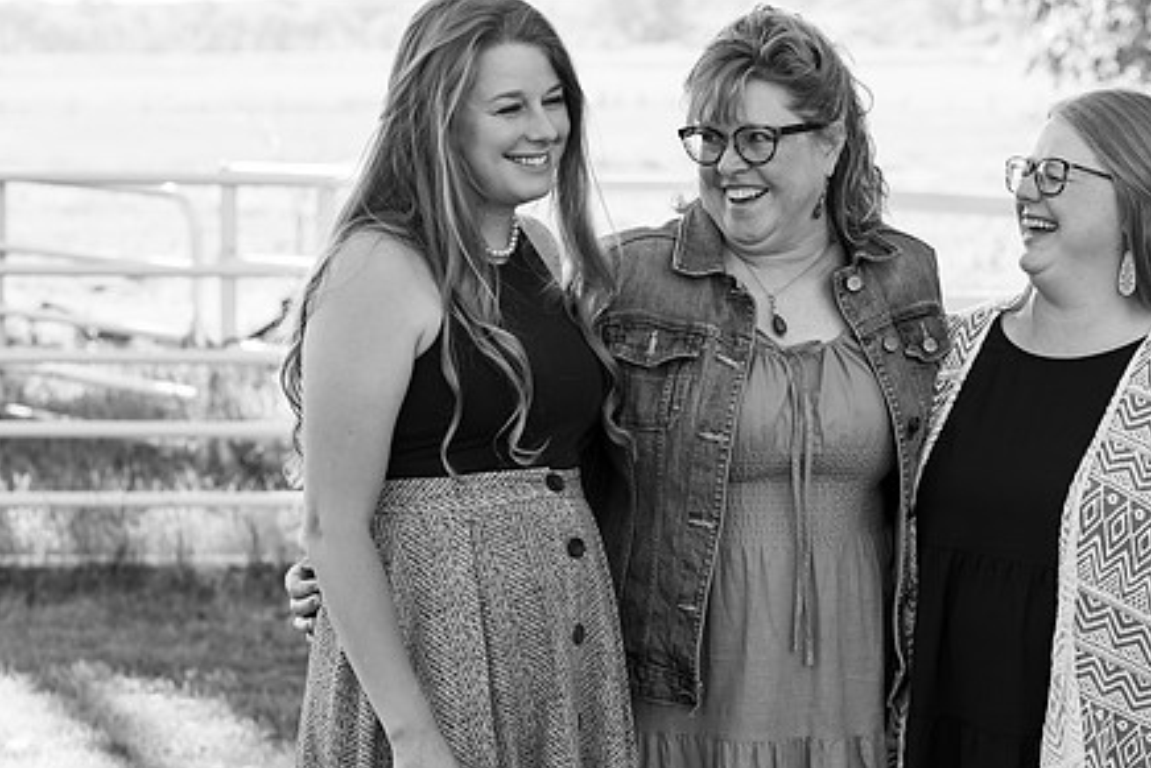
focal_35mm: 113
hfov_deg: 18.1
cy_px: 453
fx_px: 3614
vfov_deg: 12.1
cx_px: 628
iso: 500
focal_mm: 85
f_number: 5.6
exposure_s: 1/500
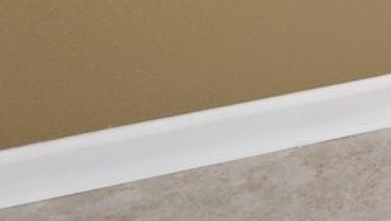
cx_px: 878
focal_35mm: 152
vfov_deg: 7.4
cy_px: -346
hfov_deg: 11.9
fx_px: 1578
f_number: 1.8
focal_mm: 5.4
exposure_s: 1/24
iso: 100
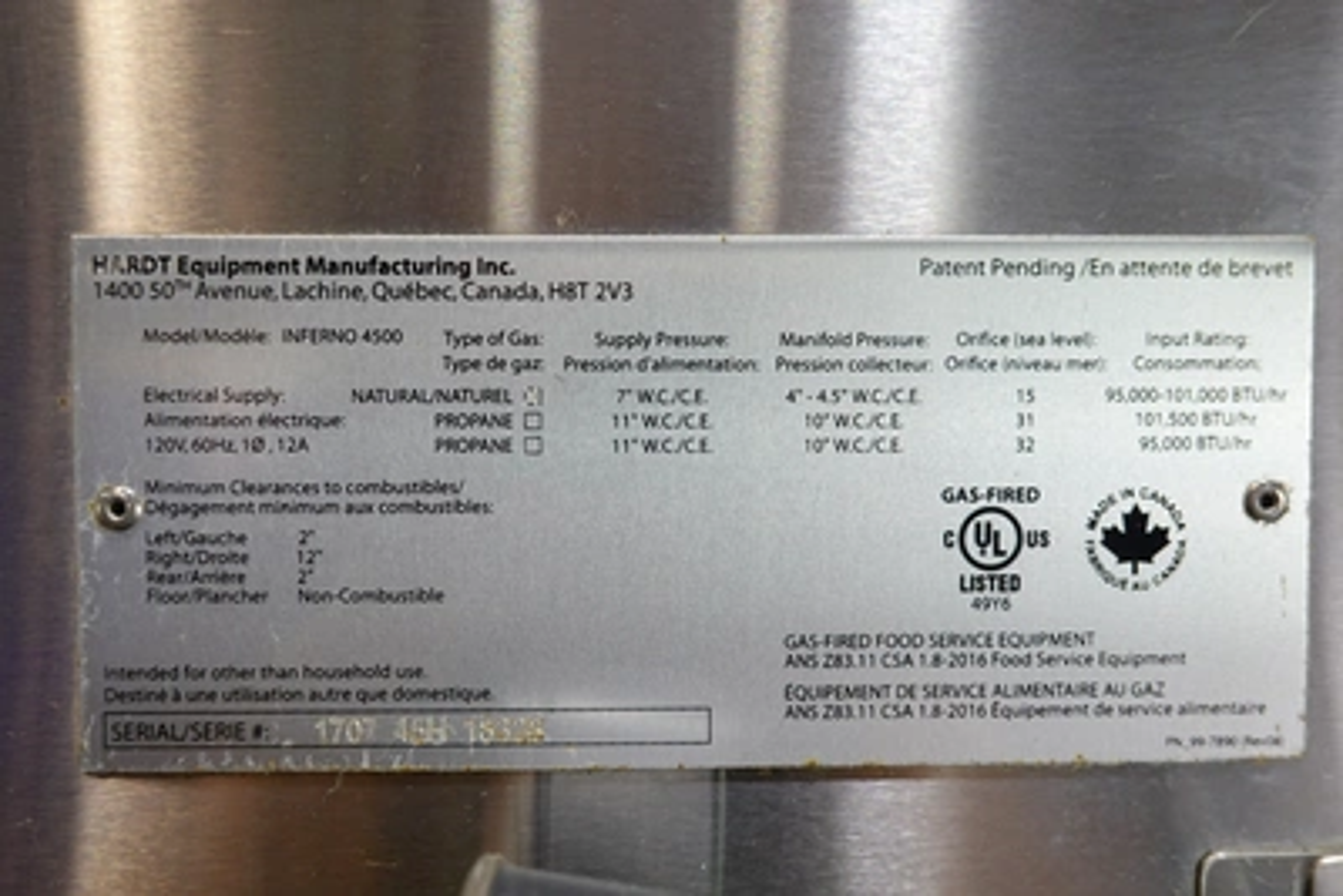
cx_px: 672
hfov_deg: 50.7
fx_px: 1418
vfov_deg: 35.1
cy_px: 448
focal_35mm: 38
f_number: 3.5
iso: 400
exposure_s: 1/40
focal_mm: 14.12
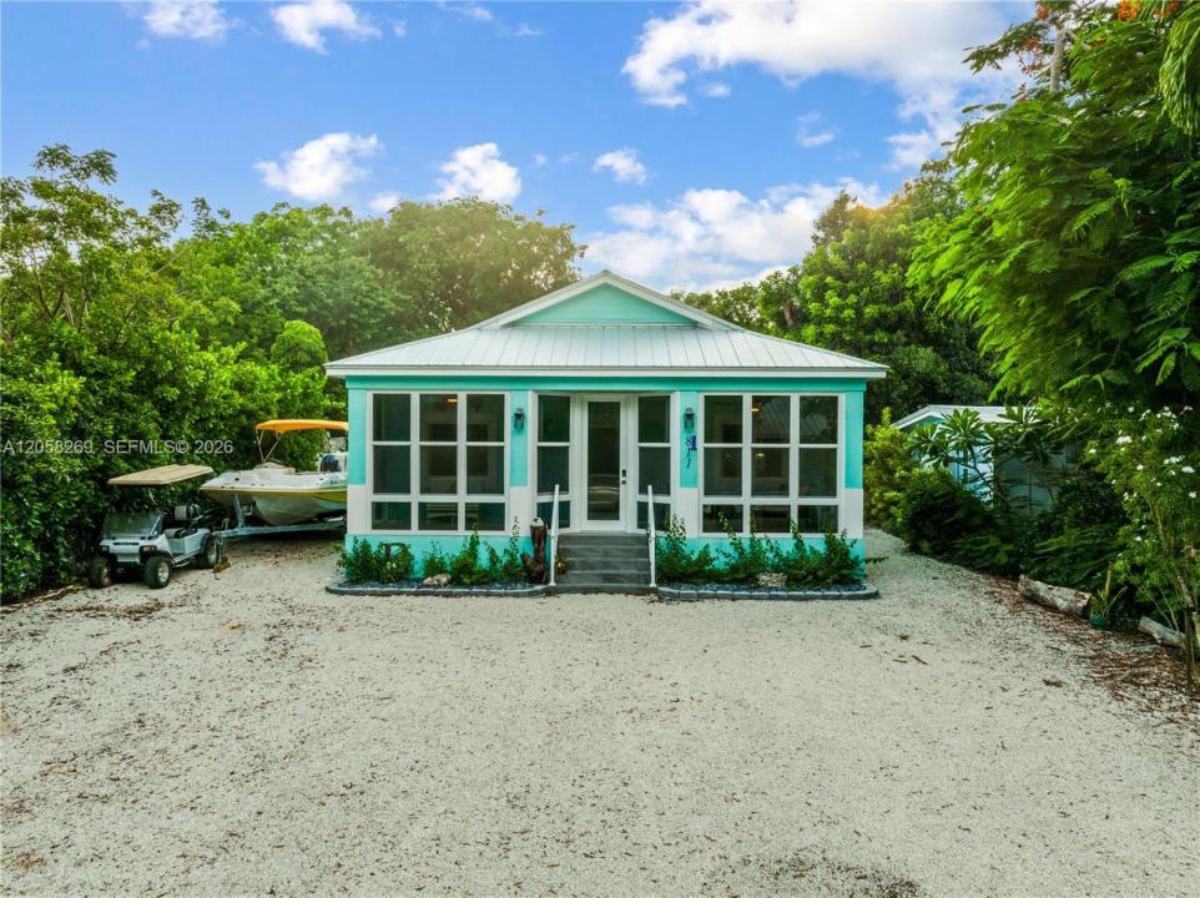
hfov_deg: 71.6
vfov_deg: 56.8
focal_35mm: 24
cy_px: 449
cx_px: 600
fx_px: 831
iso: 100
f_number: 8
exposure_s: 1/120
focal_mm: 12.29
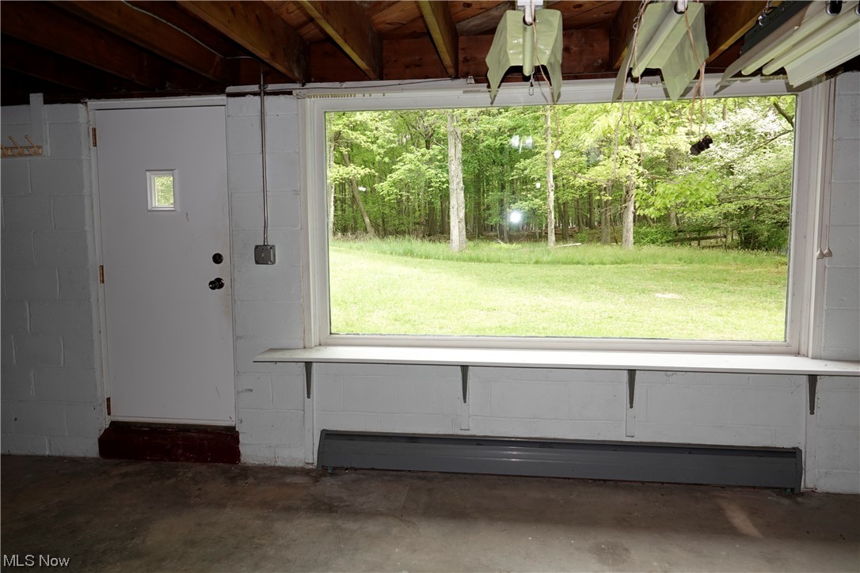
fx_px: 573
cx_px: 430
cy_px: 286
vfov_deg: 53.1
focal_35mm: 24
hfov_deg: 73.7
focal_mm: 8.8
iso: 100
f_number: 2.4
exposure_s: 1/100
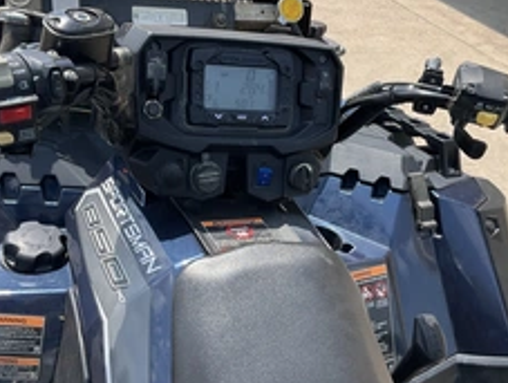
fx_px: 750
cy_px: 208
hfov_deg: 37.4
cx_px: 275
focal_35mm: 51
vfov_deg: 28.6
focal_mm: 3
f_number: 1.8
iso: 25
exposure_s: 1/1221
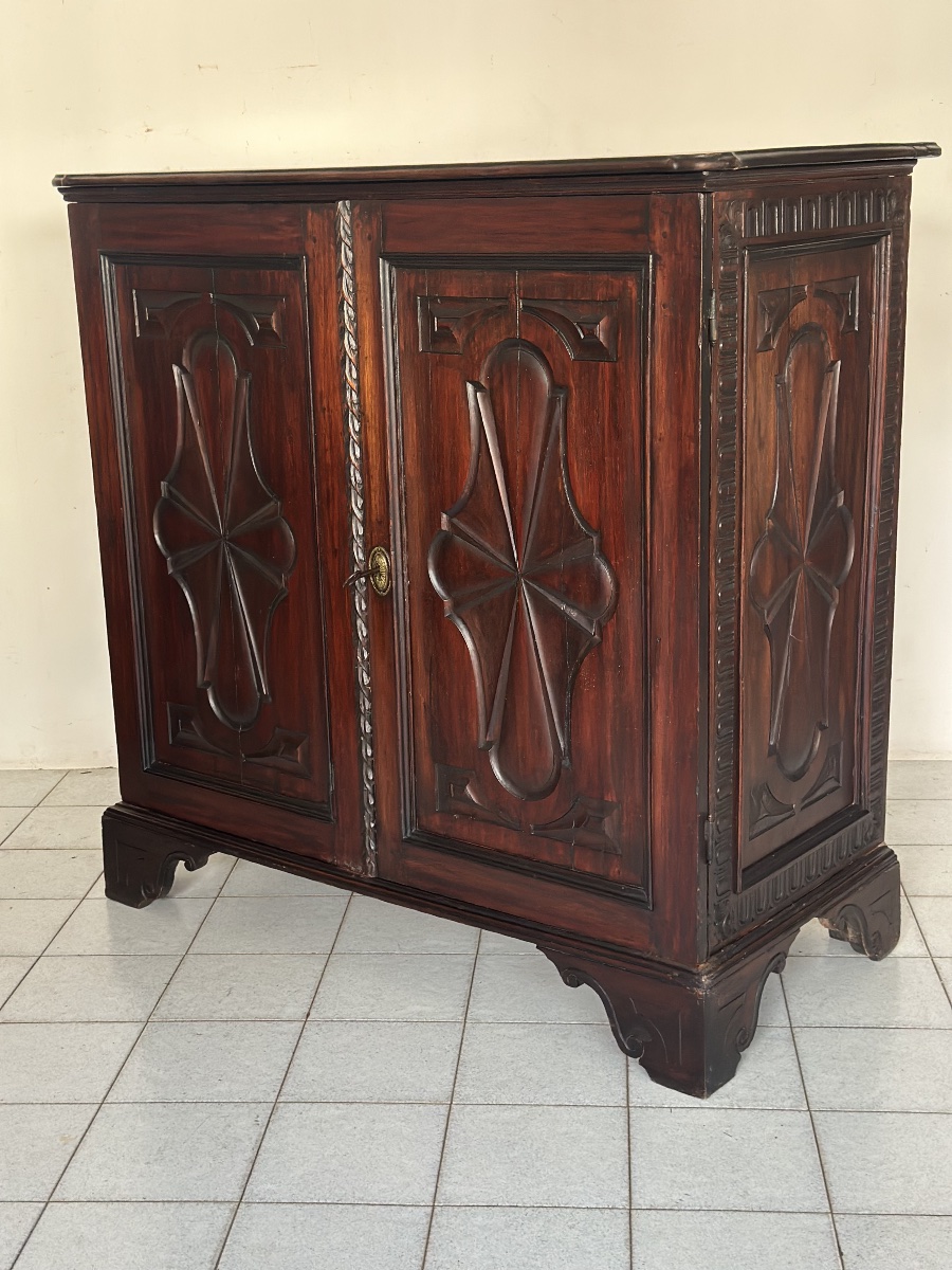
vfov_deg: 39.7
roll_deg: +1.7
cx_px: 476
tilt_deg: -14.1
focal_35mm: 48
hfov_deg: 30.3
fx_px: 1760
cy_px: 635
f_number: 1.78
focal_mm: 6.86
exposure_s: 1/50
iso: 320
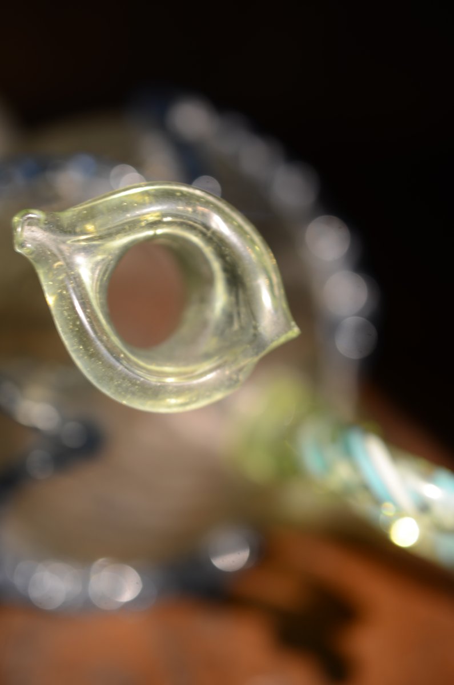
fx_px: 1140
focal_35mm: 60
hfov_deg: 22.5
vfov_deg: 33.5
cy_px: 342
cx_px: 227
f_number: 3.2
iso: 100
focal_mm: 40
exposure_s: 1/1.3
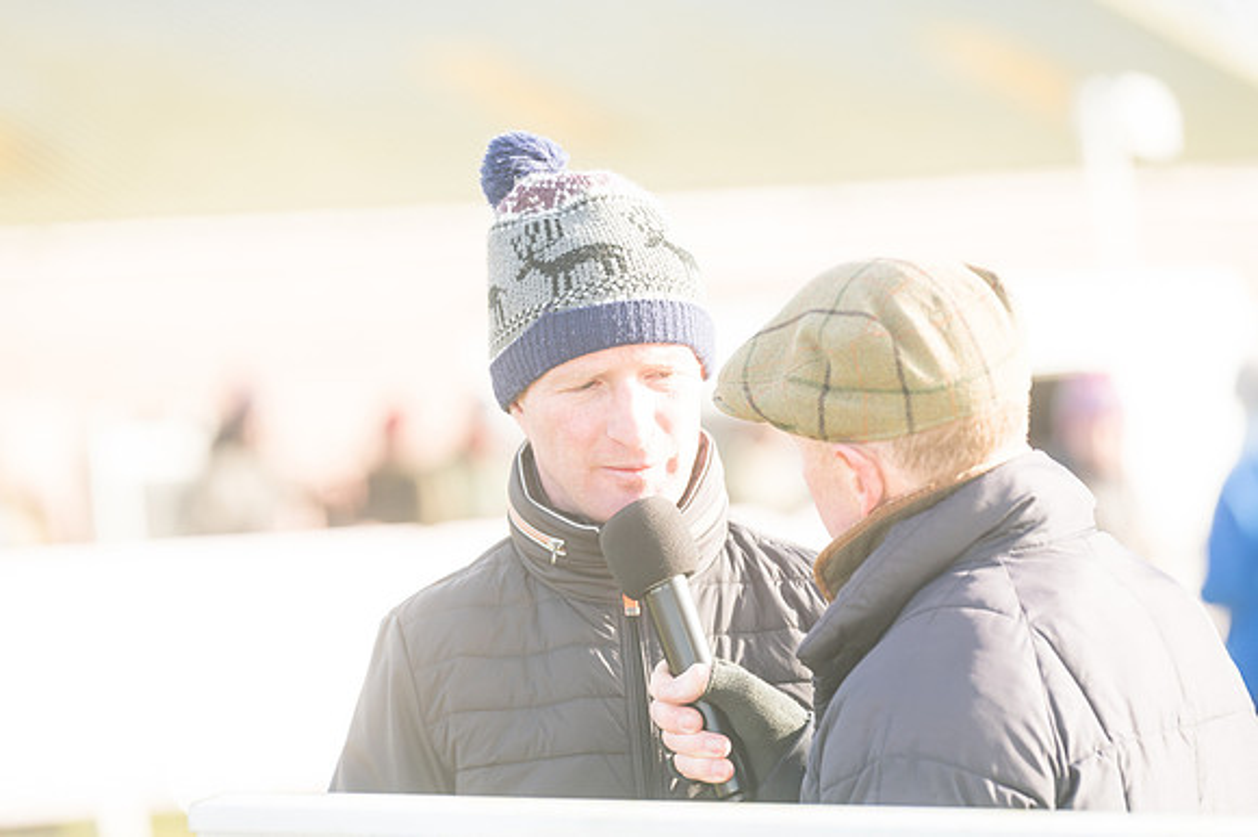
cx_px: 629
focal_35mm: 240
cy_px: 418
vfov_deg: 5.7
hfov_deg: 8.6
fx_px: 8385
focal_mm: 240
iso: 400
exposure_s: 1/640
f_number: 5
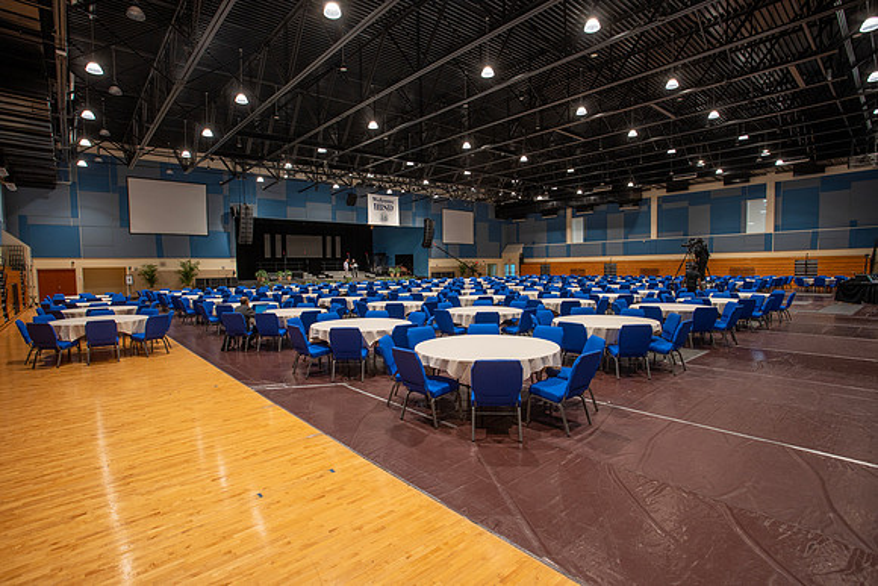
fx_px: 415
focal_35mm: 17
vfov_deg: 70.5
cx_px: 439
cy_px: 293
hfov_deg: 93.3
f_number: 8
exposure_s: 1/10
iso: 320
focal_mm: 17
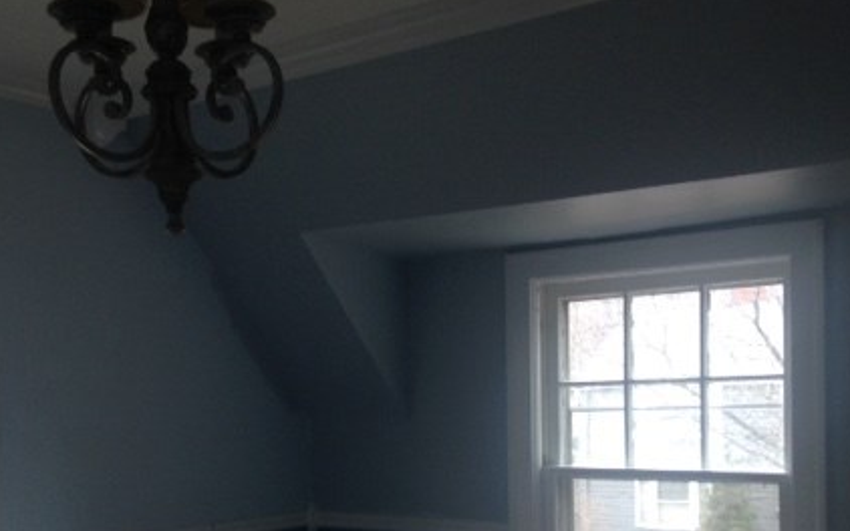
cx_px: 314
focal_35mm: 53
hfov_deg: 37.9
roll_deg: -0.8
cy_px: 438
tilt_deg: -3.6
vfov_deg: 24.0
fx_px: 1228
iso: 80
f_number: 2.4
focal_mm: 4.12
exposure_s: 1/120
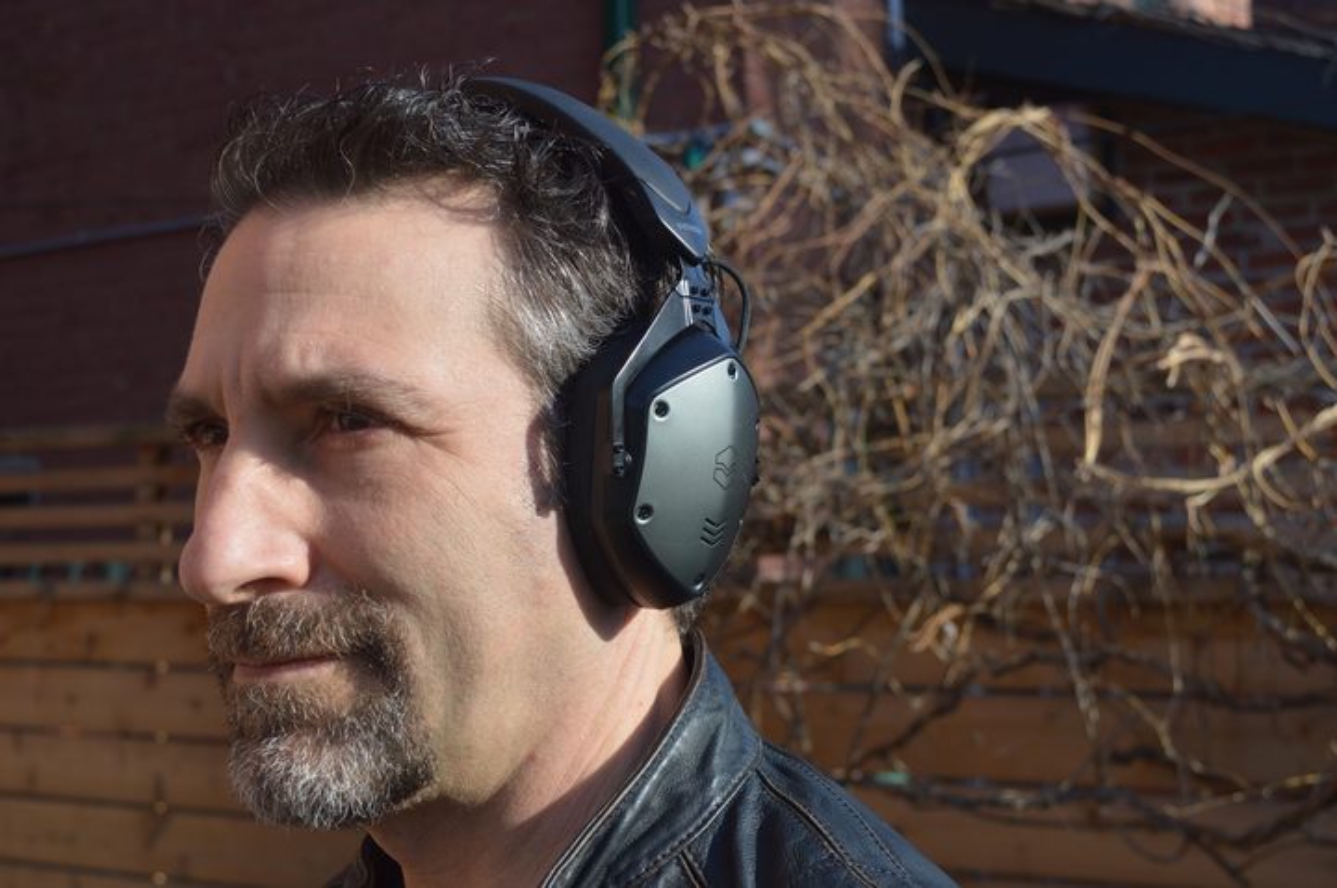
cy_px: 444
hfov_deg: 42.4
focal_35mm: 46
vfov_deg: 28.9
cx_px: 668
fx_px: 1725
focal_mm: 31
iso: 100
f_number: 6.3
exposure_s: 1/160
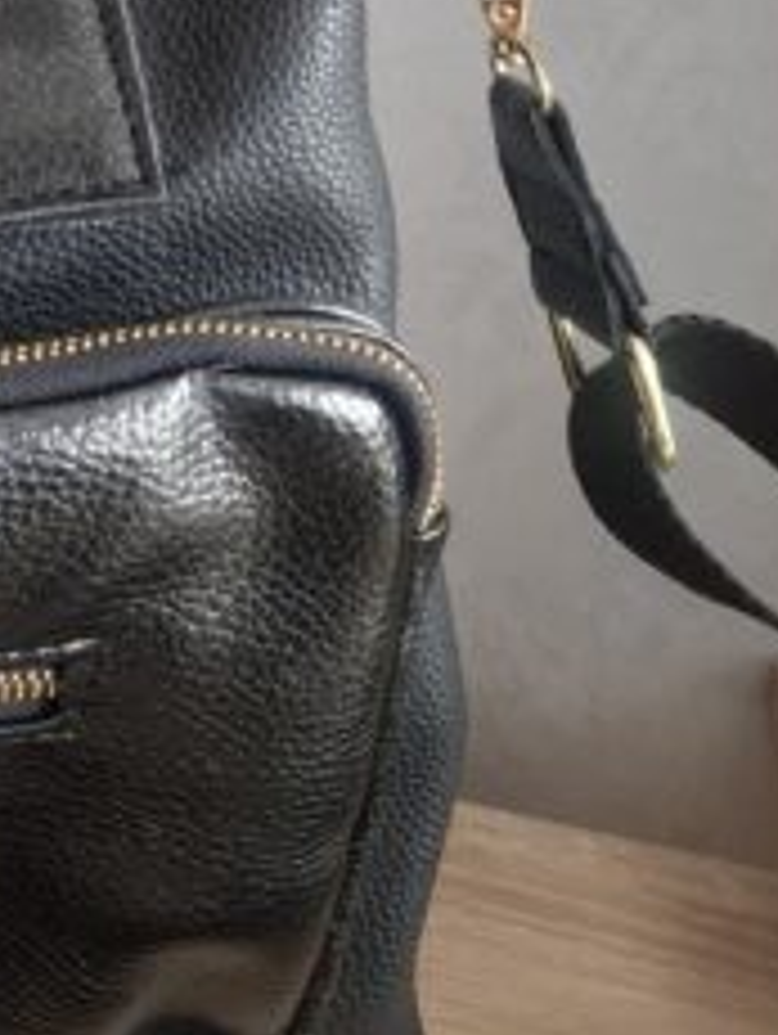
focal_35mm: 80
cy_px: -180
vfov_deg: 22.6
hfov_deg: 16.3
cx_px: -508
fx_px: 2393
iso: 160
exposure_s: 1/60
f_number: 1.8
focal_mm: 5.54
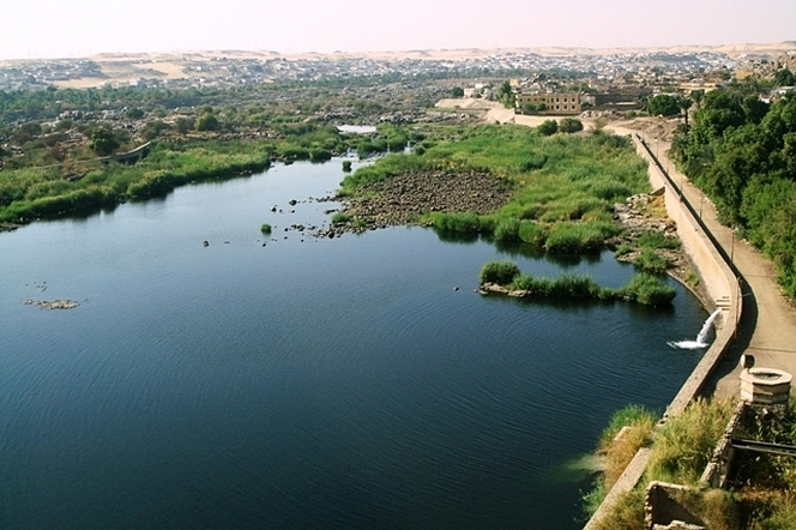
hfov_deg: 46.4
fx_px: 928
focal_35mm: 42
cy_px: 265
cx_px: 398
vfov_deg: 31.9
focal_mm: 28
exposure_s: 1/2000
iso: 800
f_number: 6.7
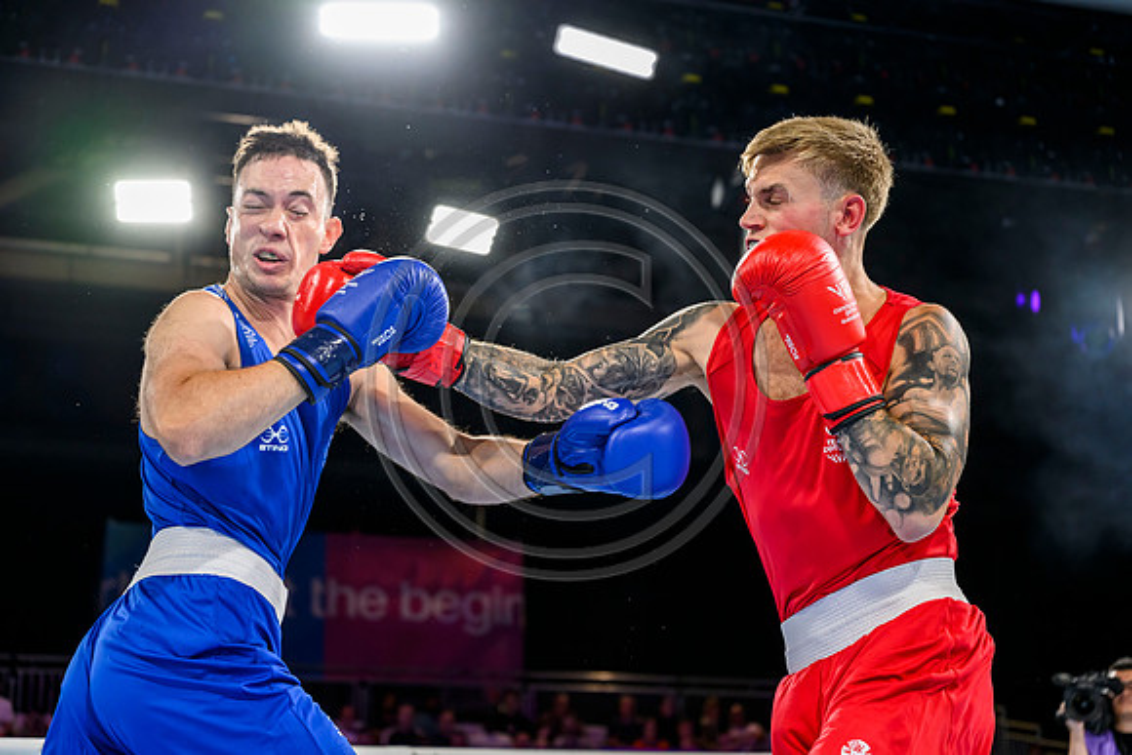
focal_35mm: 54
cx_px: 566
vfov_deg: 25.1
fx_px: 1698
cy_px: 378
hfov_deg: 36.9
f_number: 3.2
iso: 2000
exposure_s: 1/1600
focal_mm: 54
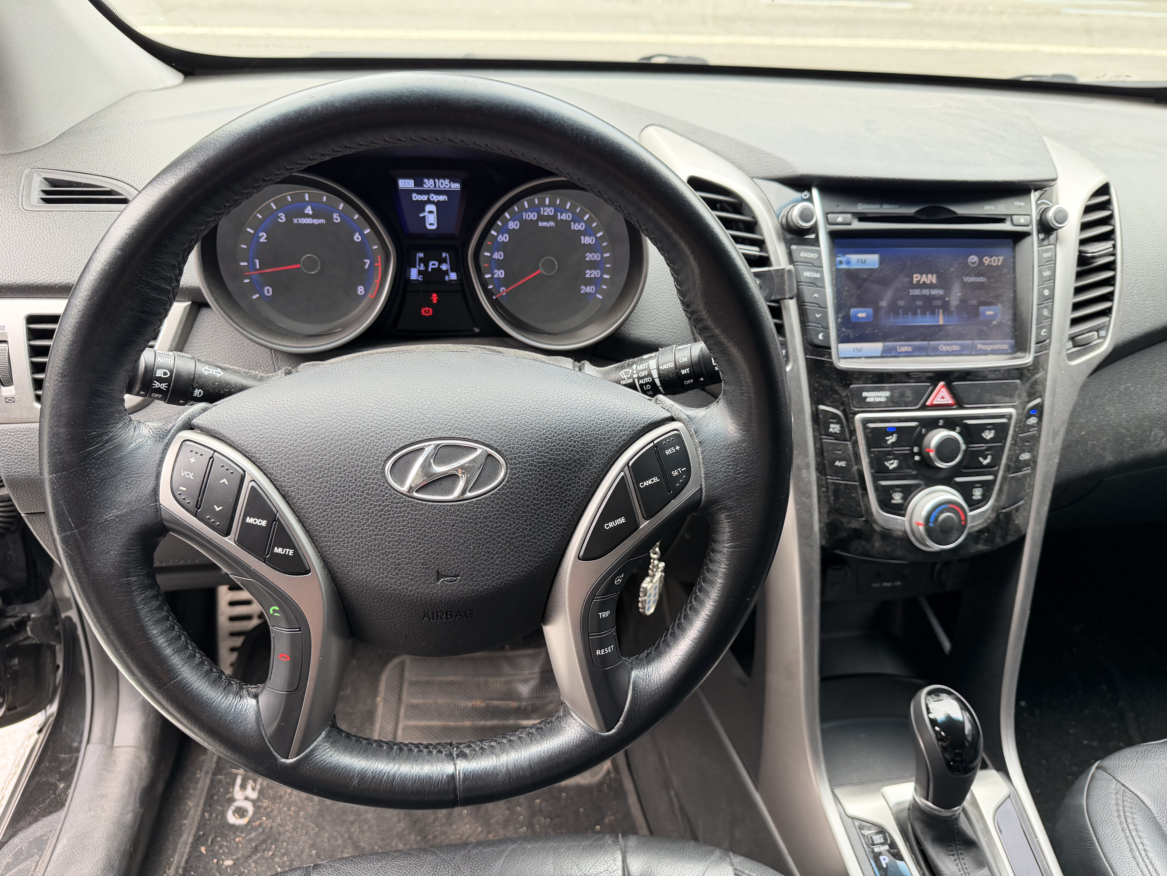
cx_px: 584
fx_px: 809
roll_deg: -1.2
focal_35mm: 24
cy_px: 438
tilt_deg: -33.5
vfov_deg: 56.8
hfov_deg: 71.6
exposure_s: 1/167
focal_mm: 6.76
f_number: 1.78
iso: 160
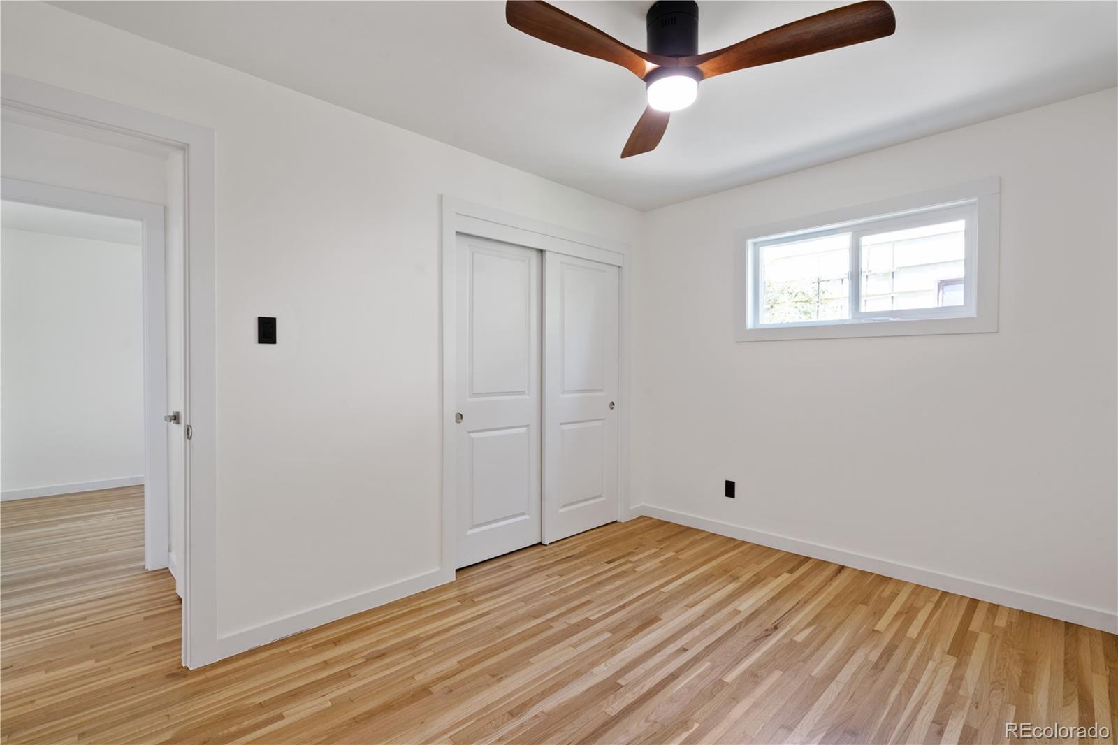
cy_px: 372
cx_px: 559
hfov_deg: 96.7
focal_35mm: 16
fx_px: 497
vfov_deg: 73.7
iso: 100
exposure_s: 1/4
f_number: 8
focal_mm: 16
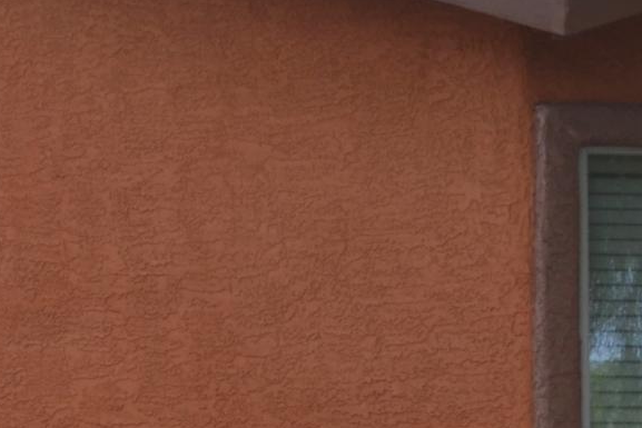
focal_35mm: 156
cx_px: -340
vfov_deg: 8.6
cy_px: 645
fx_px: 2783
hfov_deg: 12.5
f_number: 9
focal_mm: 20
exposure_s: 1/320
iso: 100
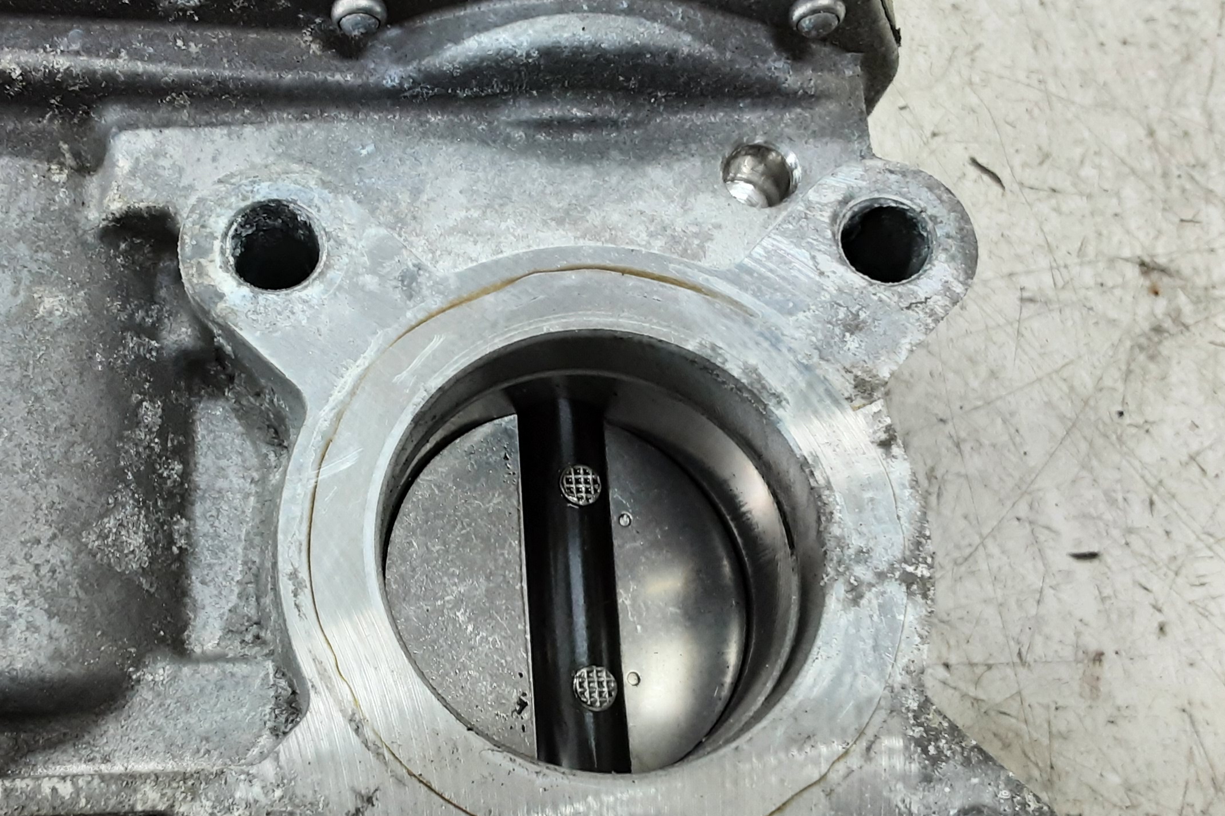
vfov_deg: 31.2
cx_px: 403
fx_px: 1463
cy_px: 409
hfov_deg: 44.7
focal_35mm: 43
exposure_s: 1/50
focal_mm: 2.91
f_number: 1.9
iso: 125
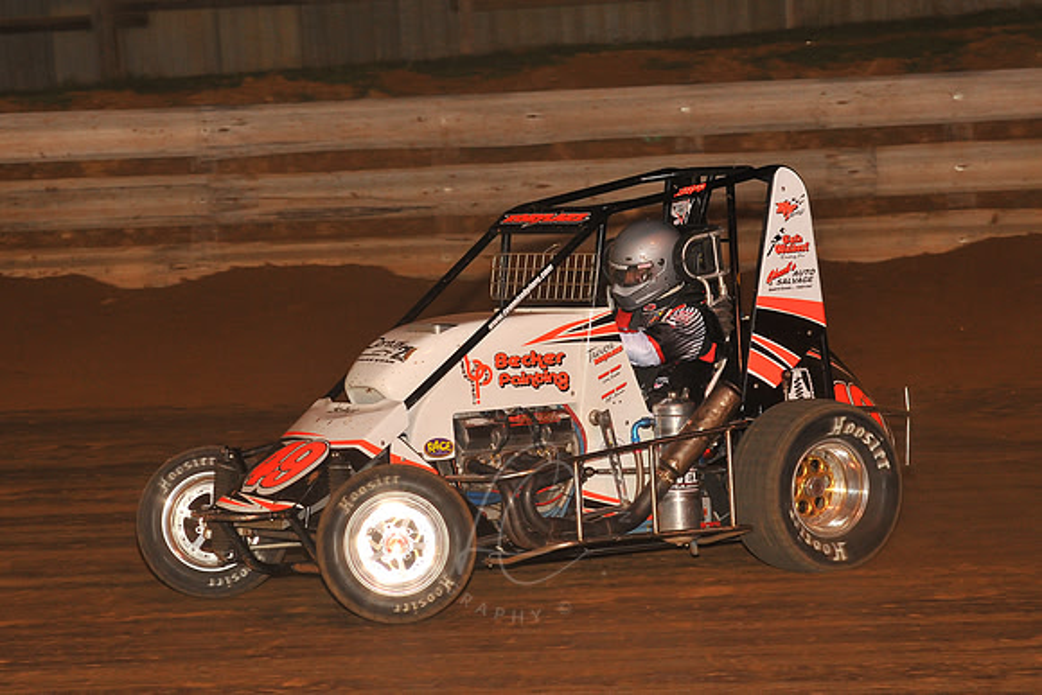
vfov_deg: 10.2
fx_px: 3908
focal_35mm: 135
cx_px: 521
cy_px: 348
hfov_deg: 15.2
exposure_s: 1/320
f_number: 6.3
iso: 1000
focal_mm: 135
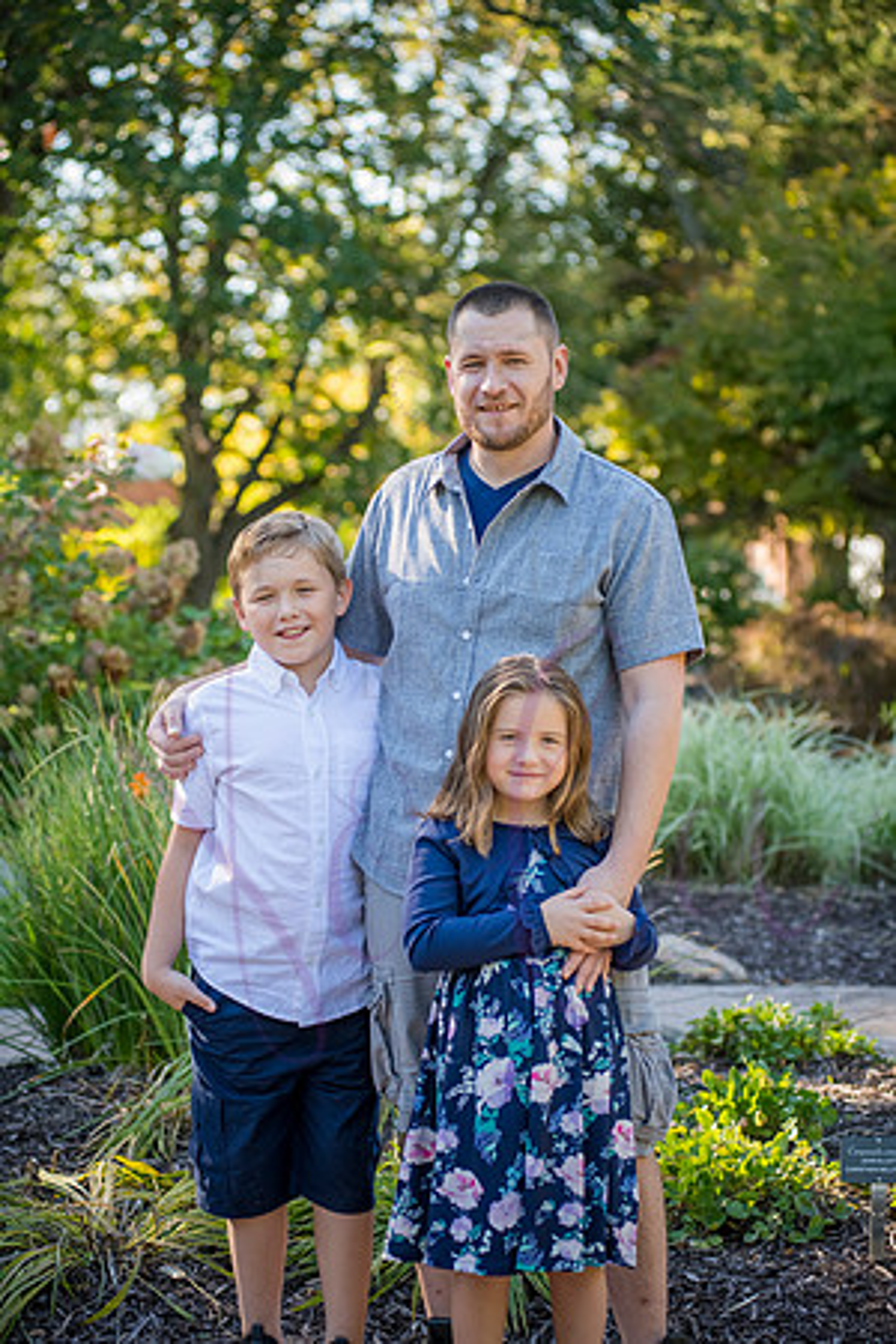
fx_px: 2986
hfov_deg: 17.1
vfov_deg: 25.4
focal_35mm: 80
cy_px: 672
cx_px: 448
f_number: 4
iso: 400
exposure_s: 1/400
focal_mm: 80
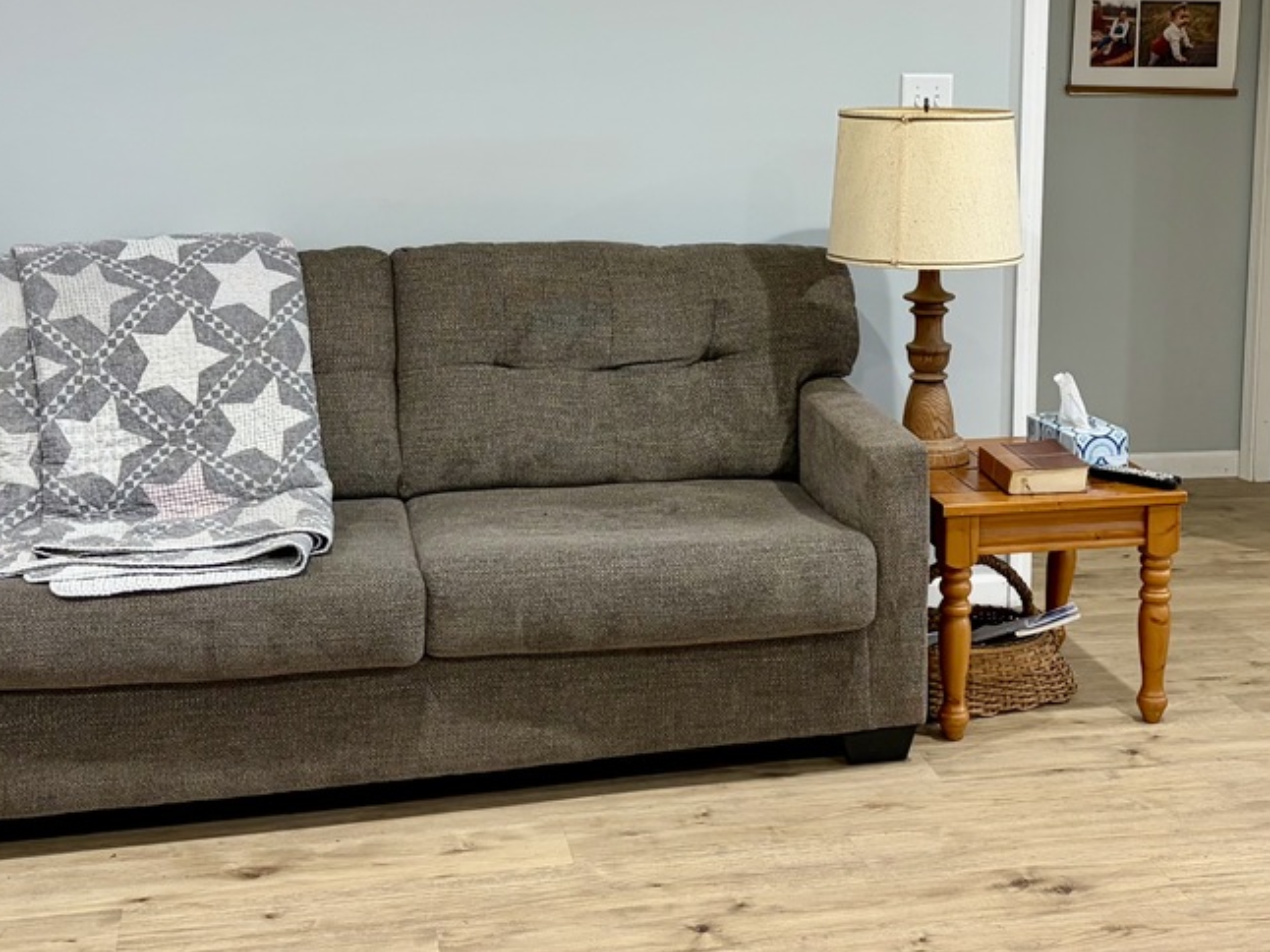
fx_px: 2127
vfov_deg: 25.1
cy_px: 346
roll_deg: -0.9
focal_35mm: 58
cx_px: 853
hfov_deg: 32.9
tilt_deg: -9.2
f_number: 1.6
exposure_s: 1/74
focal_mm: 5.96
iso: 125
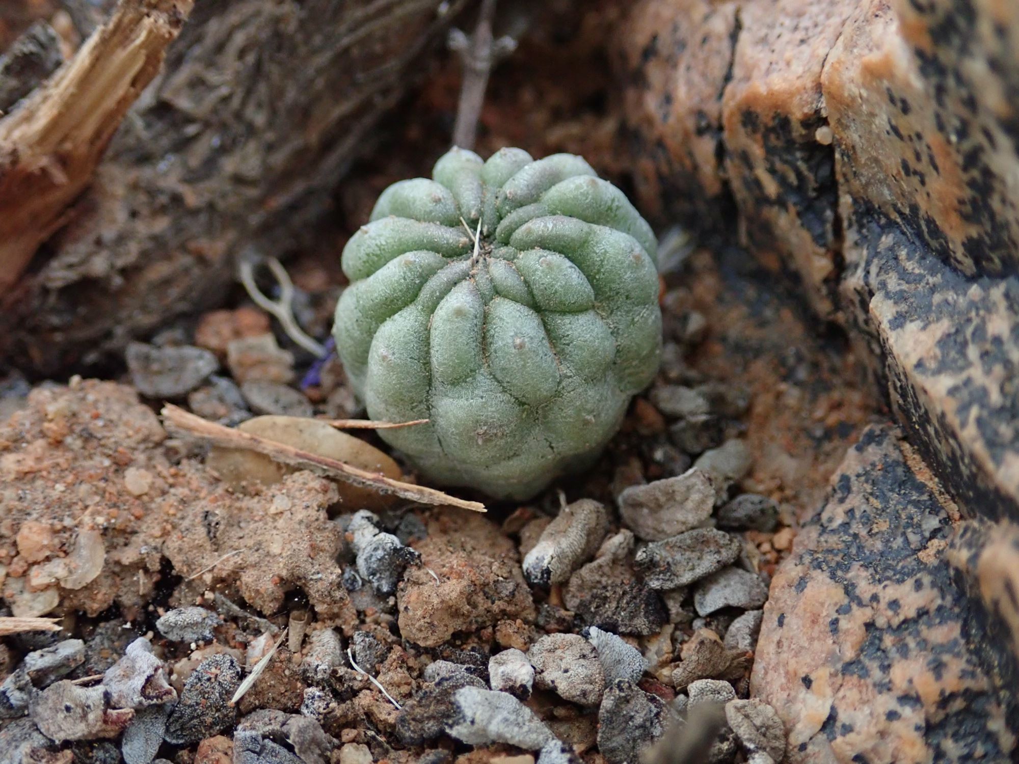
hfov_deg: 43.9
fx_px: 1266
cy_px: 382
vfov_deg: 33.6
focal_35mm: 43
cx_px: 510
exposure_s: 1/160
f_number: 2.9
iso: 640
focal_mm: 7.86
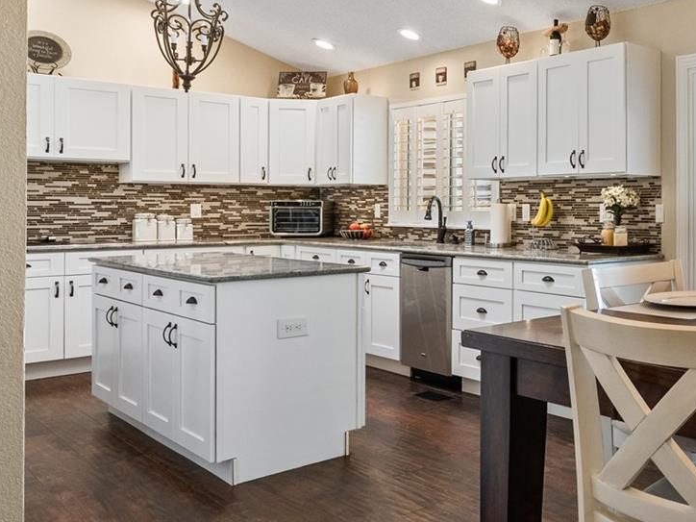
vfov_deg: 39.8
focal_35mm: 36
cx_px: 686
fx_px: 718
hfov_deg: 44.5
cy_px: 204
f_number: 8
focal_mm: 11.2
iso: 250
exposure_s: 1/20
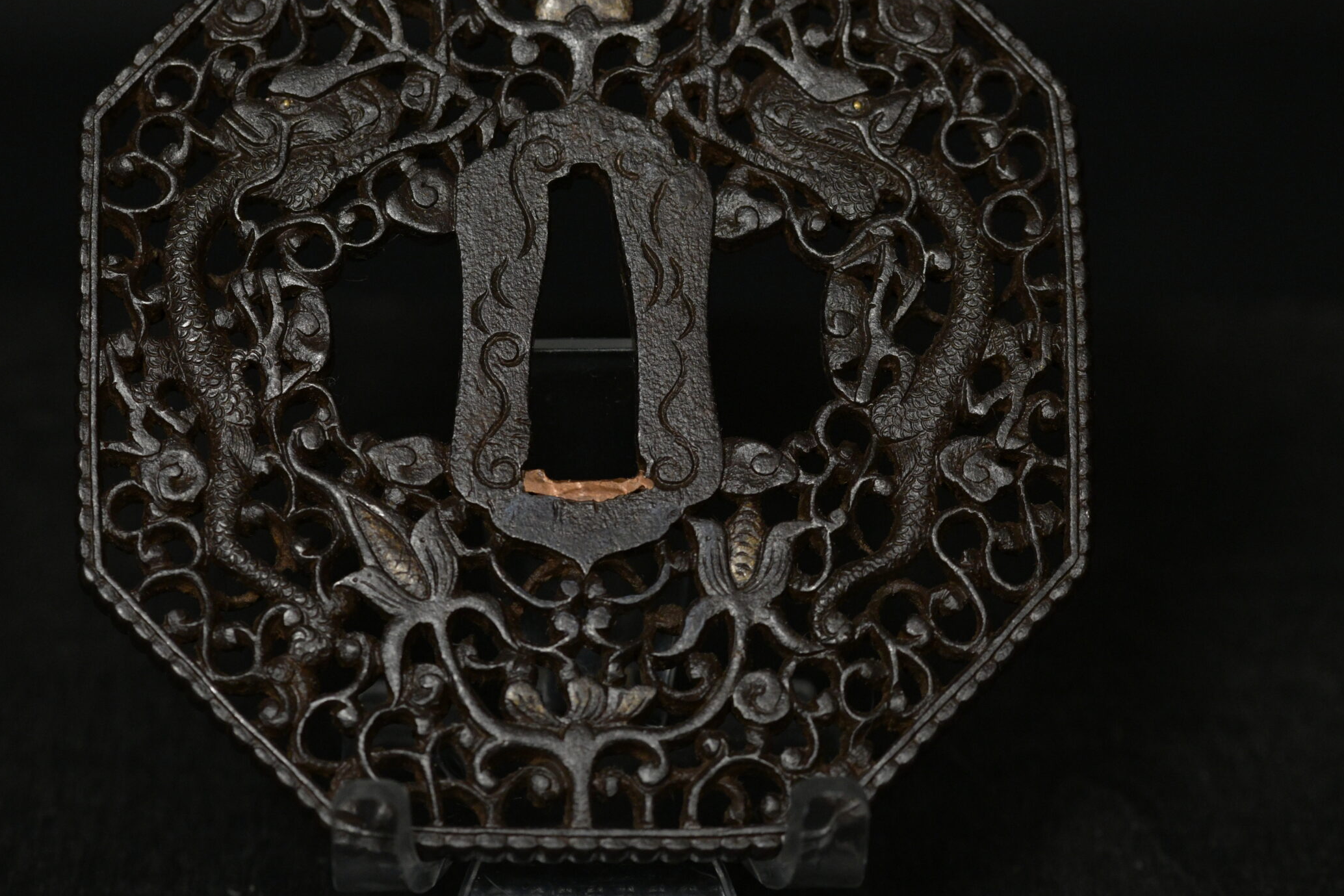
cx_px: 599
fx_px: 4853
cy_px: 369
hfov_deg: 15.8
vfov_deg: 10.5
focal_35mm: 130
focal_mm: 105
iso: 3200
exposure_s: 1/125
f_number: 9
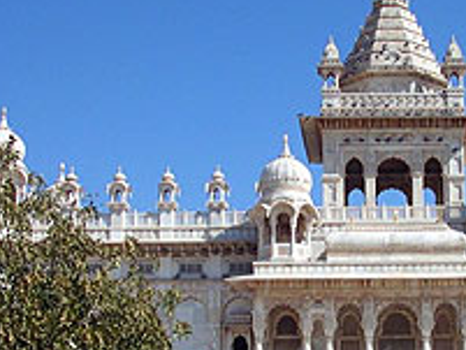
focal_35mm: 83
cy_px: 287
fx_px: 1118
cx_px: 401
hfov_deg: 23.1
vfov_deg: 17.6
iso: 100
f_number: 4.5
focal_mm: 5.6
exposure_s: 1/644
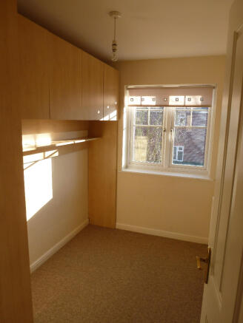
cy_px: 162
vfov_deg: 71.6
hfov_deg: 56.8
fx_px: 225
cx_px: 122
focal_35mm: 24
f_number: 3.3
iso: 100
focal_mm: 4.3
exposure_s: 1/100
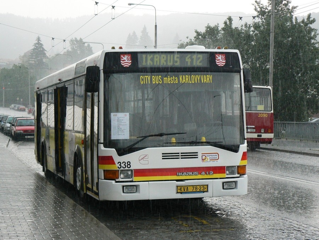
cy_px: 120
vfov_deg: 18.0
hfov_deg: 23.8
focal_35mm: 82
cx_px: 160
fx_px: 756
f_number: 3.2
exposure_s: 1/200
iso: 200
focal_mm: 13.7
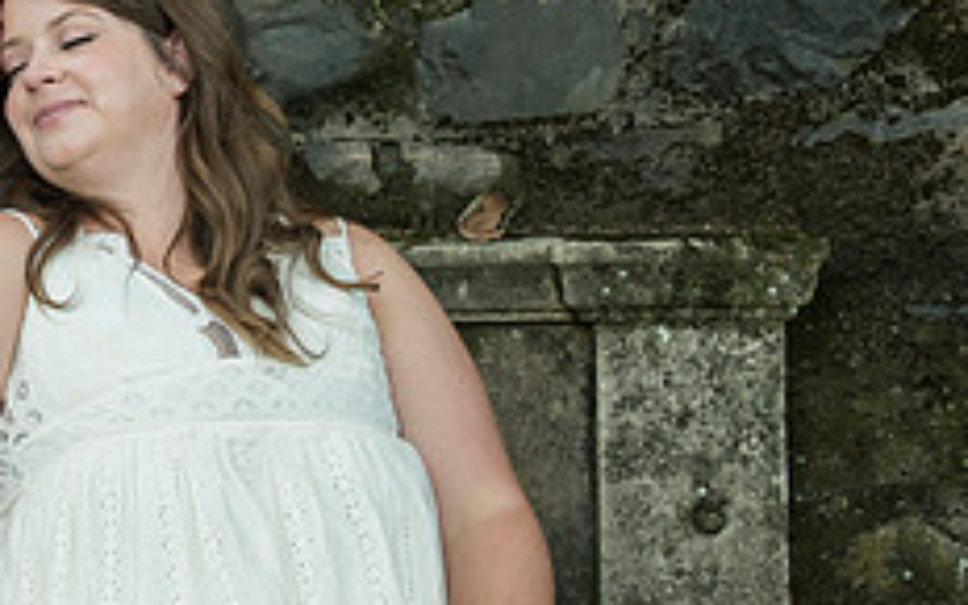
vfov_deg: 7.1
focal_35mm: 185
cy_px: 180
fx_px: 4881
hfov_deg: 11.2
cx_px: 22
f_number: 3.2
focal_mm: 70
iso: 800
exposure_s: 1/125
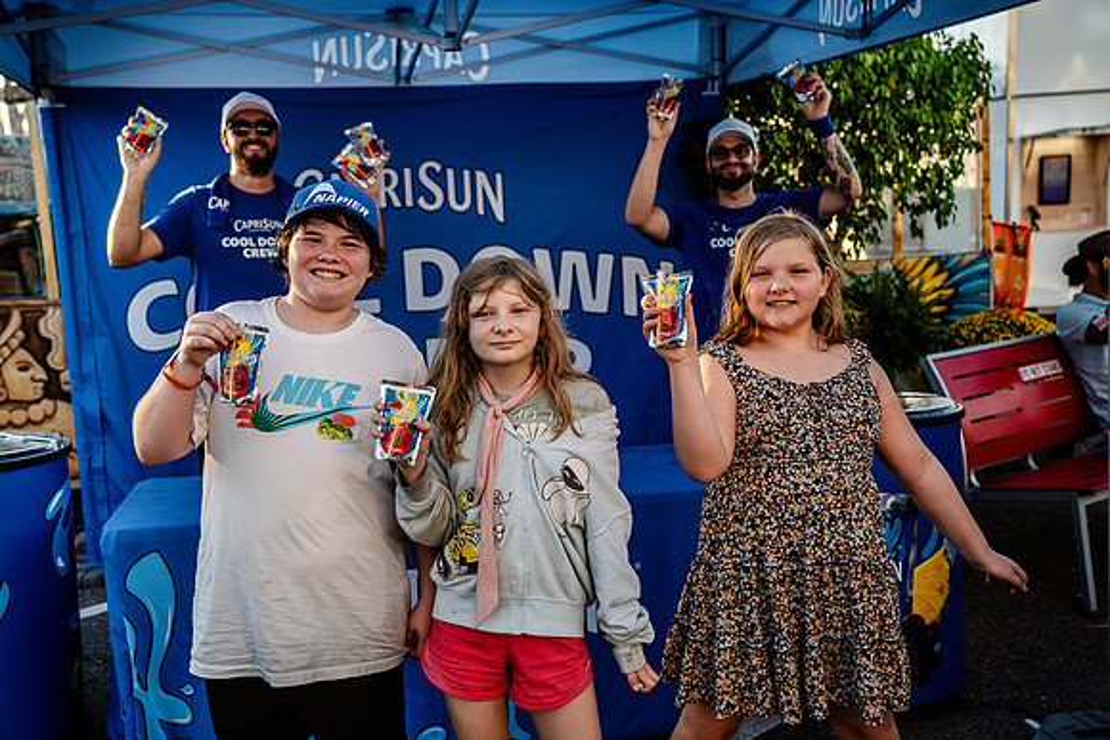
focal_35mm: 41
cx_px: 555
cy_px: 370
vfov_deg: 32.6
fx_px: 1264
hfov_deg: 47.4
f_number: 4
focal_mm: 41
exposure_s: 1/640
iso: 320
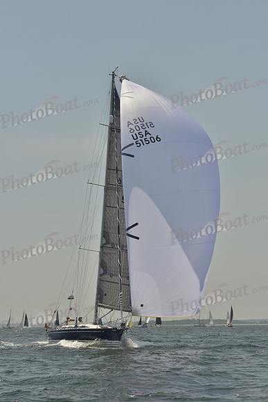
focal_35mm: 82
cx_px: 134
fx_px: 915
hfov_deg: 16.7
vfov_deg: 24.8
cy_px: 201
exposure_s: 1/1250
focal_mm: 82
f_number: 9
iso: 200
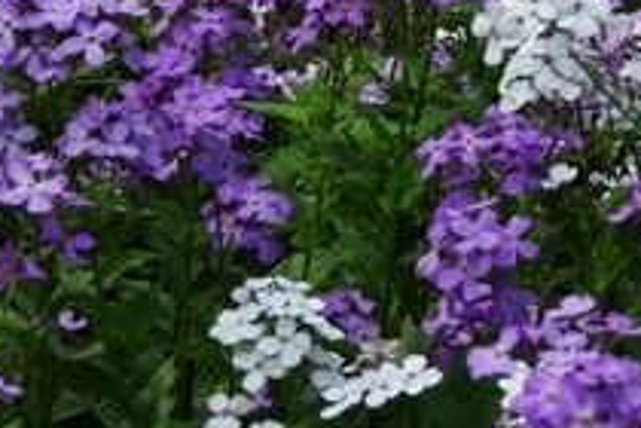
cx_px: 345
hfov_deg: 3.8
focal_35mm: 540
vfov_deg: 2.5
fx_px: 9614
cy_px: -281
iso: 140
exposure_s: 1/250
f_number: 5.2
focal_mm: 30.5
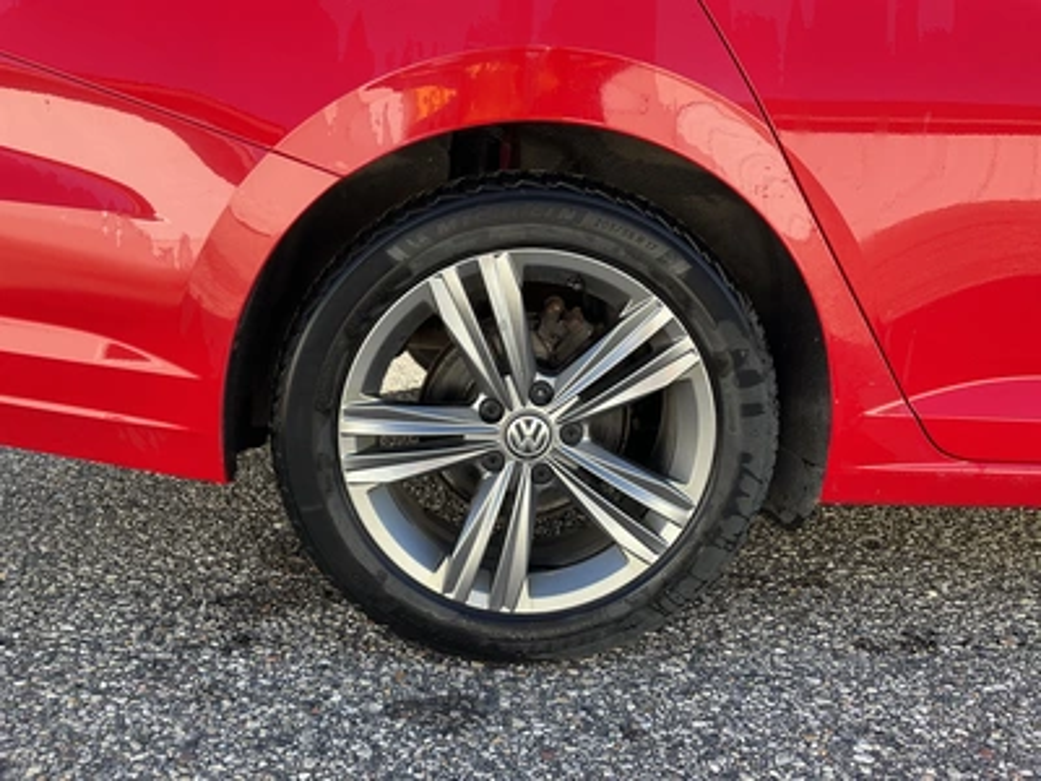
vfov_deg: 48.2
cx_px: 520
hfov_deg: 61.7
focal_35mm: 29
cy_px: 390
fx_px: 872
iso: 20
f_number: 1.8
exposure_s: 1/187
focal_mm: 3
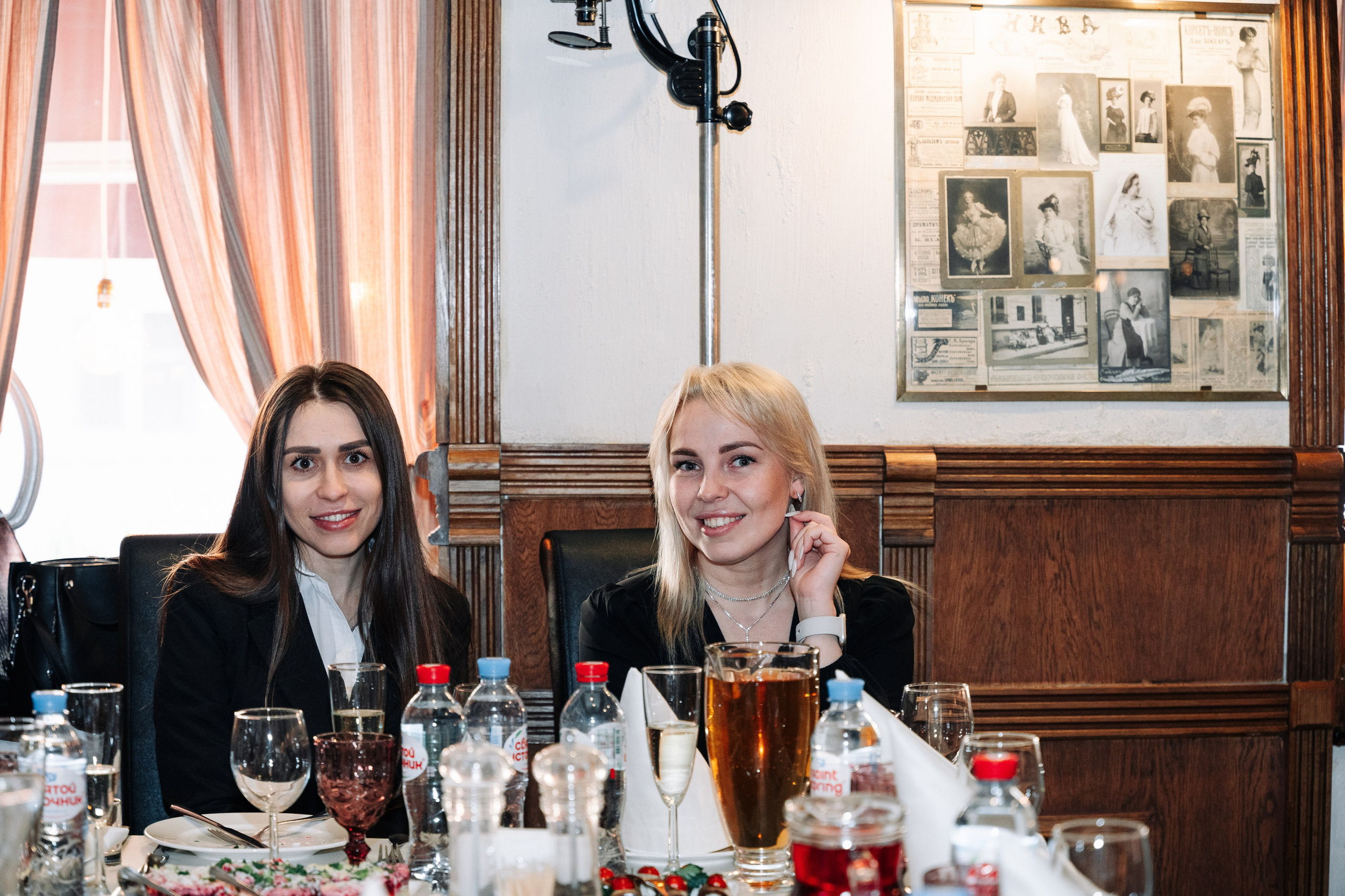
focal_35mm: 66
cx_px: 672
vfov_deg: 20.7
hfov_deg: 30.6
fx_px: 2458
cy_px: 448
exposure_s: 1/125
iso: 1600
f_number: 4
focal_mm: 65.8
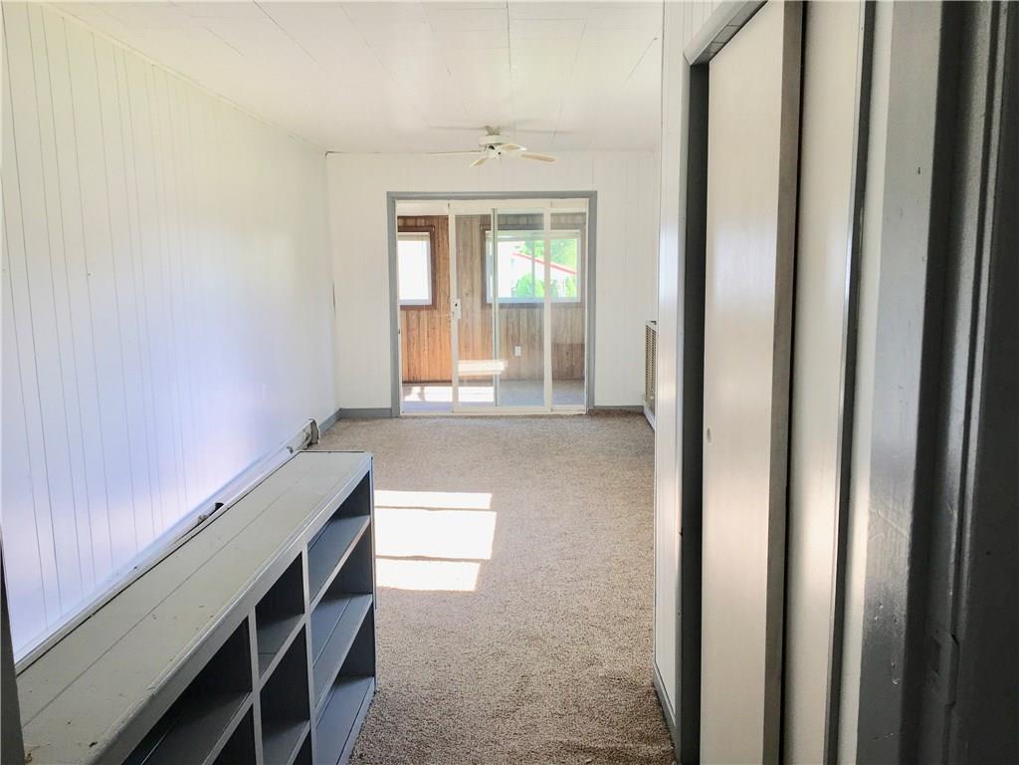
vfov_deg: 48.2
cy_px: 382
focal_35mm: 29
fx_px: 854
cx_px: 510
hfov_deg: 61.7
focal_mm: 4.15
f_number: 2.2
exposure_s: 1/120
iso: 32
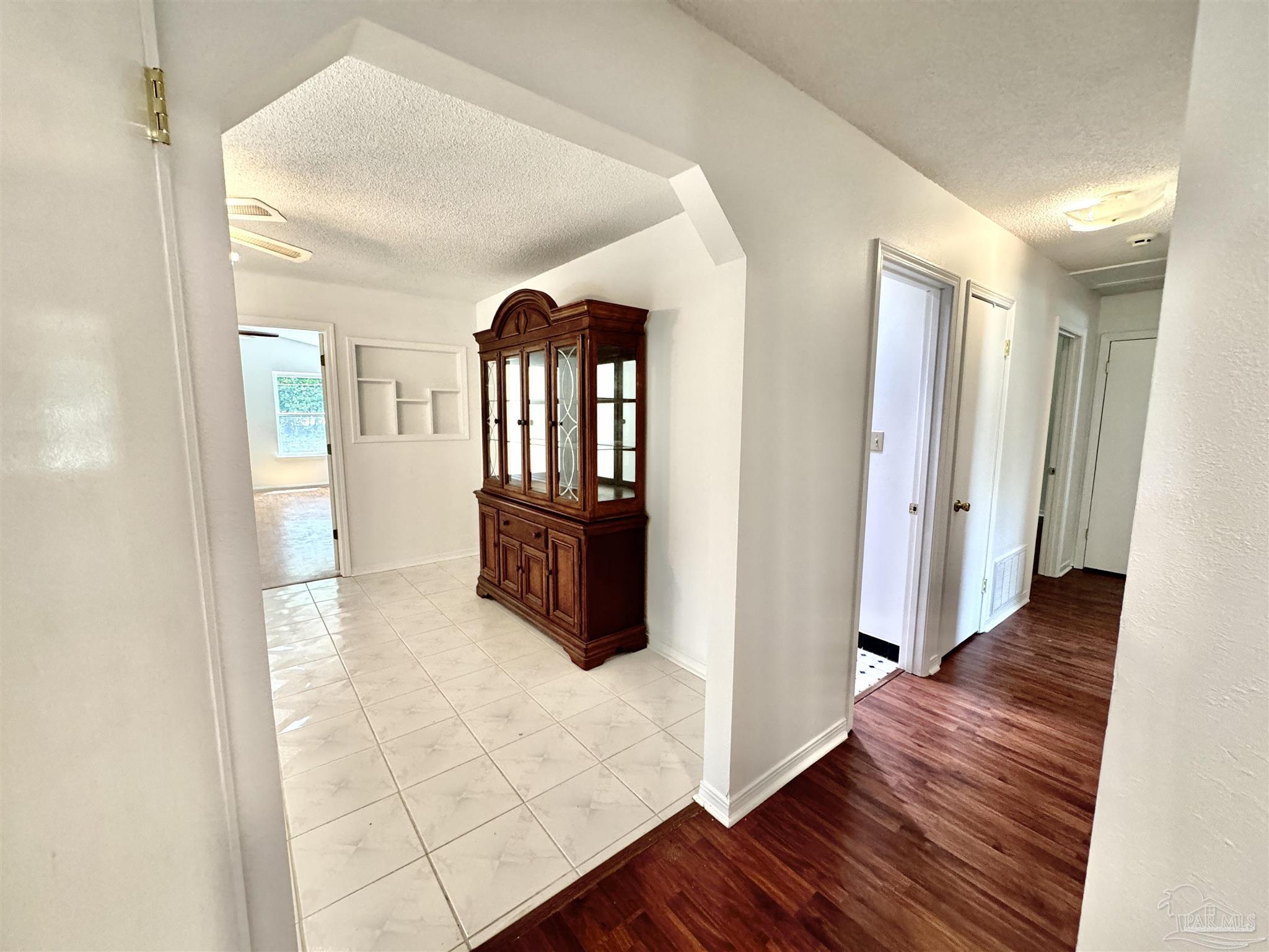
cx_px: 634
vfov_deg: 85.7
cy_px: 476
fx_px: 513
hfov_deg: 102.1
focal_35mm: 14
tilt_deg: -6.6
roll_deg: +0.7
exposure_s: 1/120
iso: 320
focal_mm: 2.22
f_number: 2.2
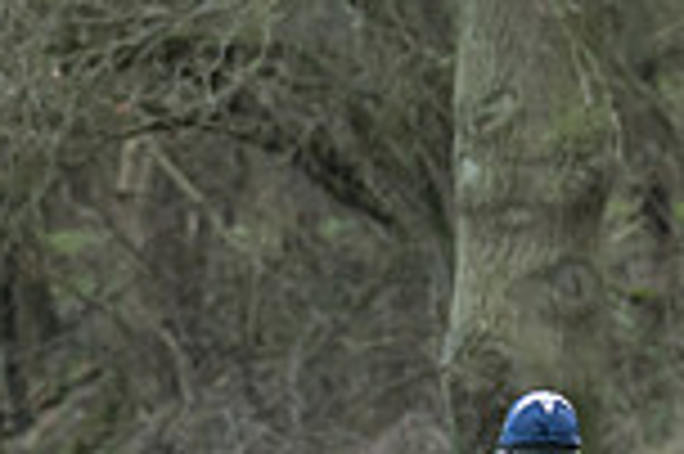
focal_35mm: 1004
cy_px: 822
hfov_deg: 2.1
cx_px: 100
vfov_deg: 1.4
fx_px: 19055
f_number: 2.8
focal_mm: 138
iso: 800
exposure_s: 1/1000
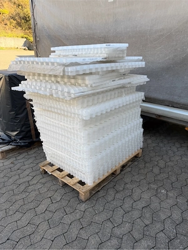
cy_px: 125
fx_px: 174
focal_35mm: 24
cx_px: 94
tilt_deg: -22.9
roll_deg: -1.7
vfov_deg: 71.6
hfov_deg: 56.8
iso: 80
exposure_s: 1/510
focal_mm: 6.76
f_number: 1.78
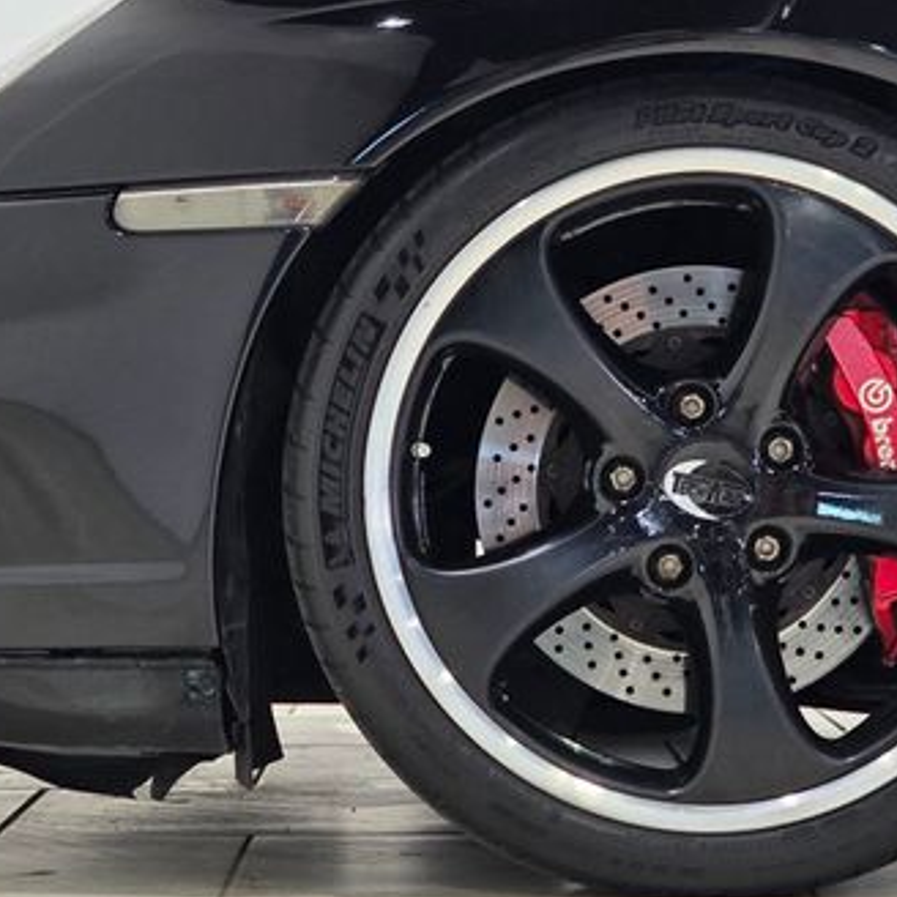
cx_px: 443
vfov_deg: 14.6
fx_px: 3489
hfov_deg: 14.7
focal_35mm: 119
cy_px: 383
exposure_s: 1/120
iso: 250
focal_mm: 7.9
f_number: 2.4
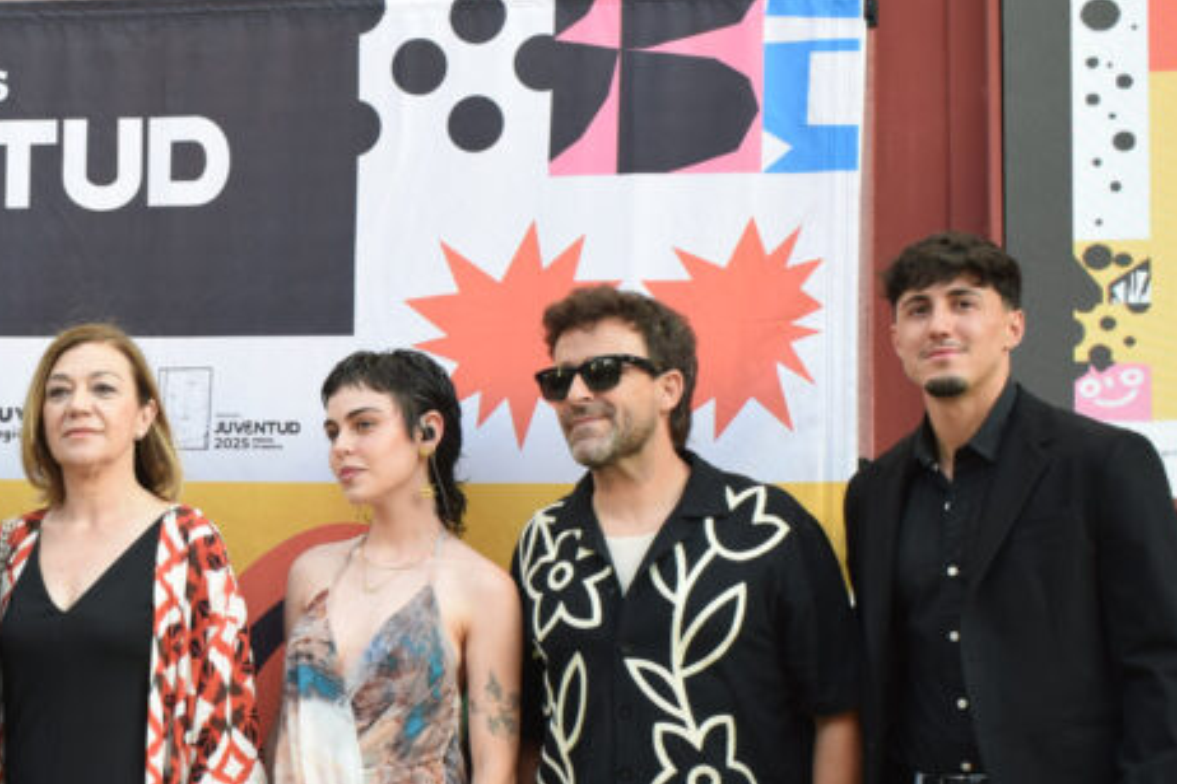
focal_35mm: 93
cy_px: 554
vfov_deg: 14.7
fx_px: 3040
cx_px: 23
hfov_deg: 21.2
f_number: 5.6
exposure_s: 1/125
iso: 400
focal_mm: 28
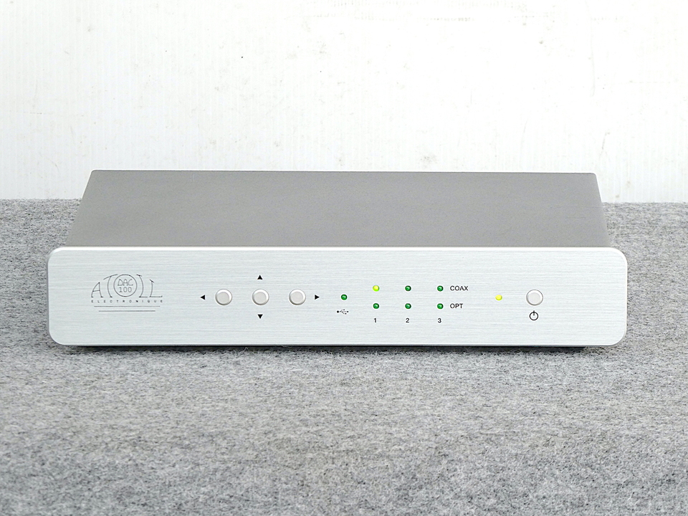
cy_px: 258
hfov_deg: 9.9
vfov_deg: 7.4
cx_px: 344
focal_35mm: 200
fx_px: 3975
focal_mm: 35.8
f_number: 5.6
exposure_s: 1/13
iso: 200
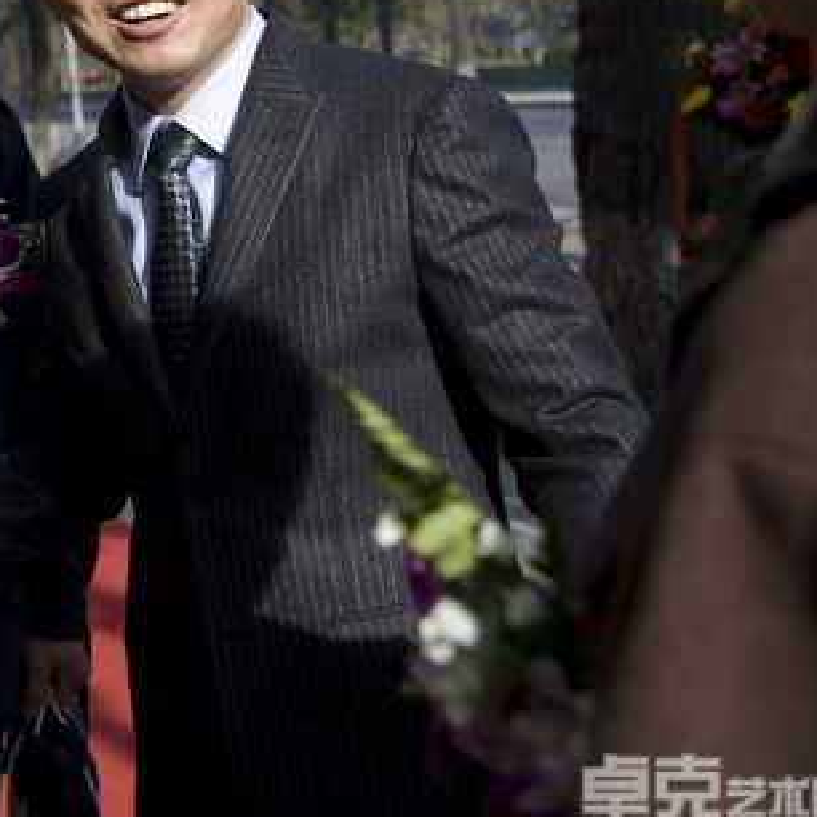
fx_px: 1896
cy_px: 160
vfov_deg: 23.9
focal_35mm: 71
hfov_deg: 22.5
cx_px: -152
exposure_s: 1/500
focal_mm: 32
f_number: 4.5
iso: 200
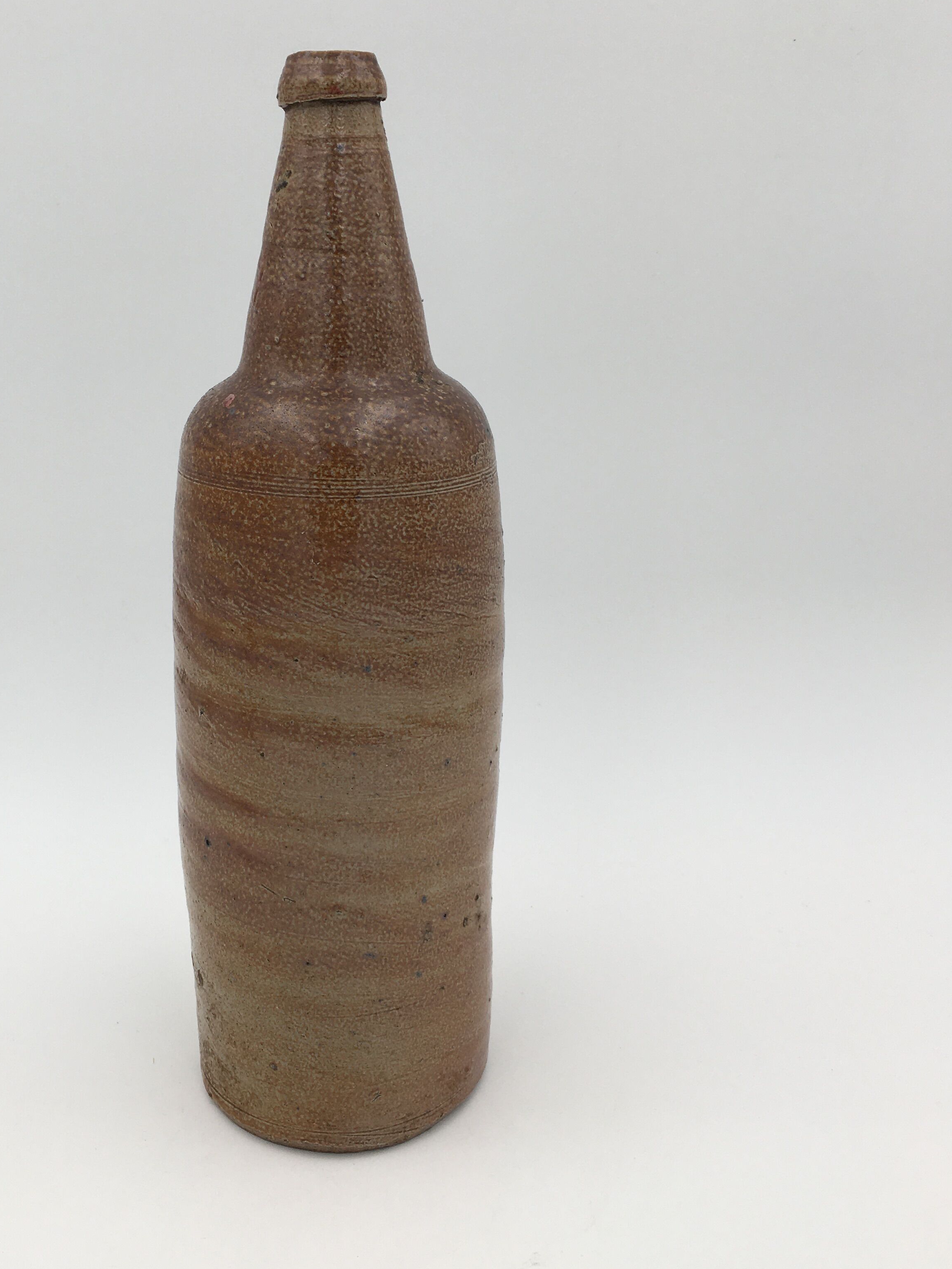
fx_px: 1393
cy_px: 578
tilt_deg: -16.1
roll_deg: +1.3
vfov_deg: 48.9
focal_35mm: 38
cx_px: 343
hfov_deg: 37.4
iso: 25
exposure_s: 1/181
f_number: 2.2
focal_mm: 4.15
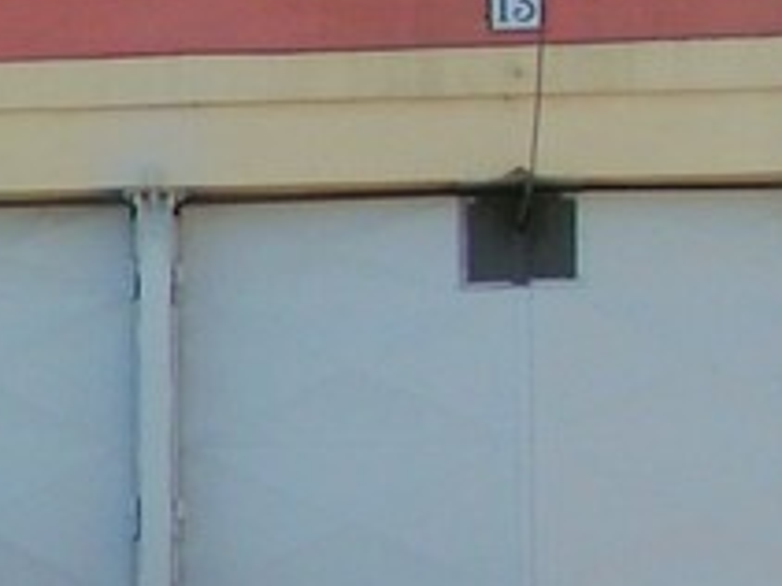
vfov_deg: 7.1
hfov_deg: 8.9
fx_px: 4719
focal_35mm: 209
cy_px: 428
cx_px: -823
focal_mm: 7.6
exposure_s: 1/800
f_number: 3.2
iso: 50
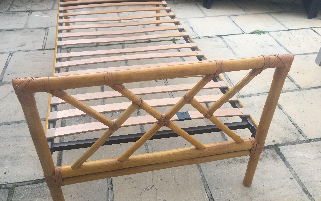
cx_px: 160
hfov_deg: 61.2
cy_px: 113
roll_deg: -1.4
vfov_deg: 40.5
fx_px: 271
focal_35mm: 31
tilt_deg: -41.7
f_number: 2.2
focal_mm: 4.15
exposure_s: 1/184
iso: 25
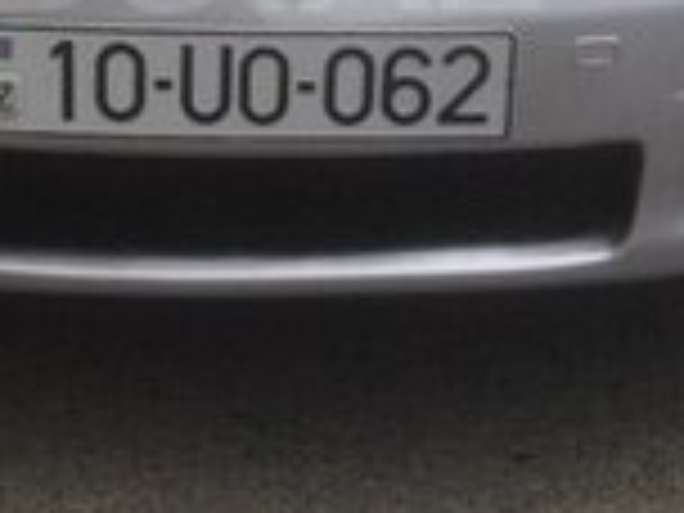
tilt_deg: -26.3
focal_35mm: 143
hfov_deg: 13.7
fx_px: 2826
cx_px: 81
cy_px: -56
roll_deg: -2.3
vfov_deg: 10.2
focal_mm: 4.12
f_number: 2.4
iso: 50
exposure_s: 1/1232
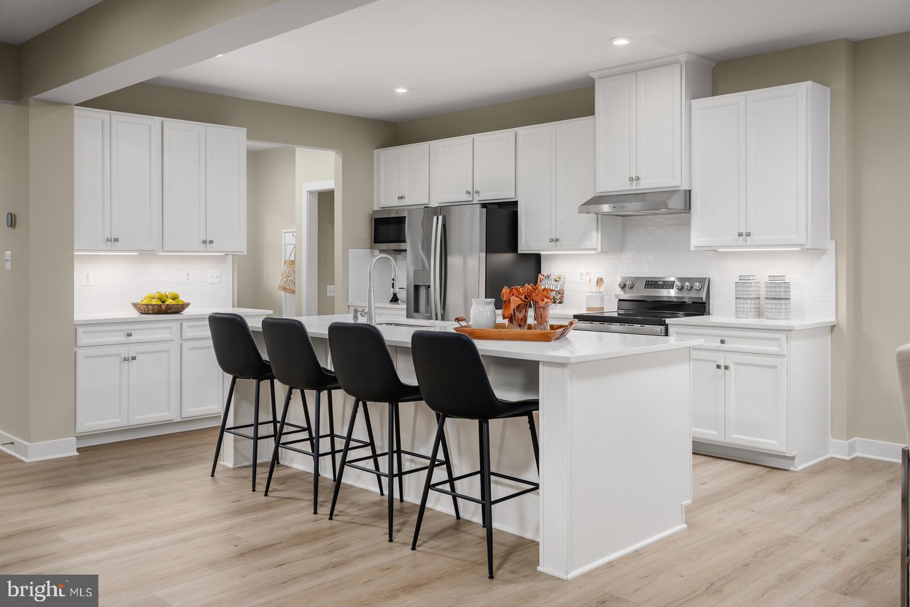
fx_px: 809
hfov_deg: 58.7
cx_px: 455
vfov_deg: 41.1
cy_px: 304
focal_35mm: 32
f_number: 5.6
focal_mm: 32
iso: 125
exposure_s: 1/200
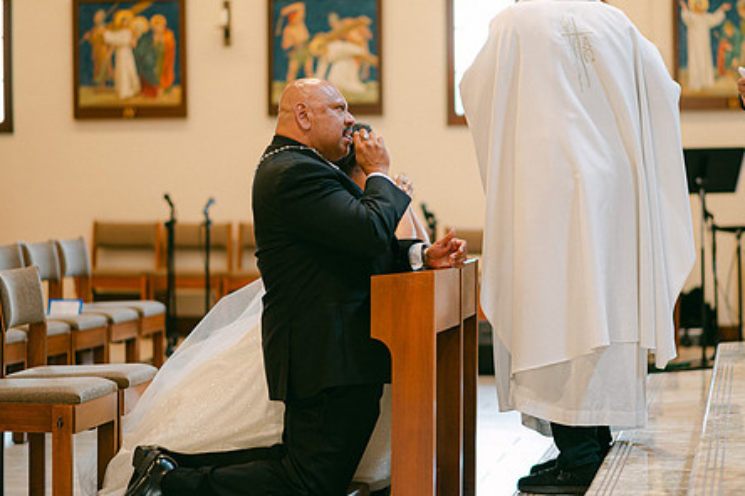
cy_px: 201
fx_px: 2297
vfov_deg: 12.3
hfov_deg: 18.4
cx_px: 443
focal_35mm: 111
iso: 320
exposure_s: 1/125
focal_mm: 85
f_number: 1.8
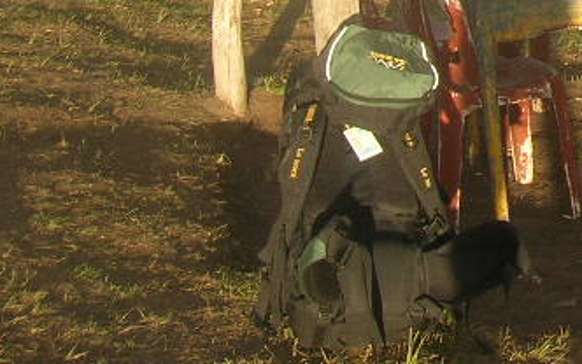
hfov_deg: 17.5
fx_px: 1762
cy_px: -280
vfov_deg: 11.1
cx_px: 766
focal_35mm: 111
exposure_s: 1/94.4
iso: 50
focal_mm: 5.7
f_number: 4.9
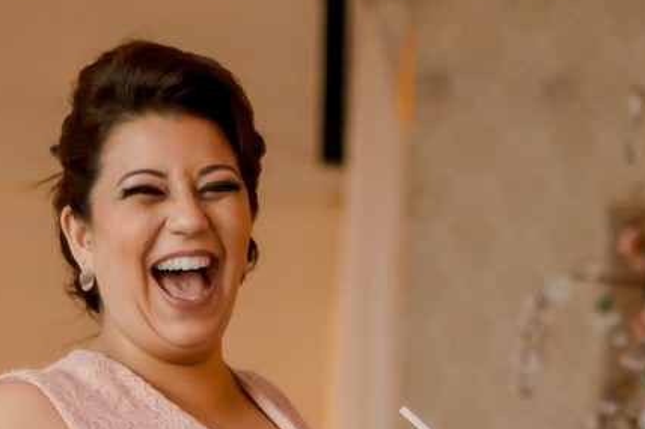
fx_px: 3761
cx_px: 267
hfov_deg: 9.8
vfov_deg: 6.2
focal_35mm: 210
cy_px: 1040
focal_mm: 50
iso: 1600
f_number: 2.2
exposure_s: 1/125
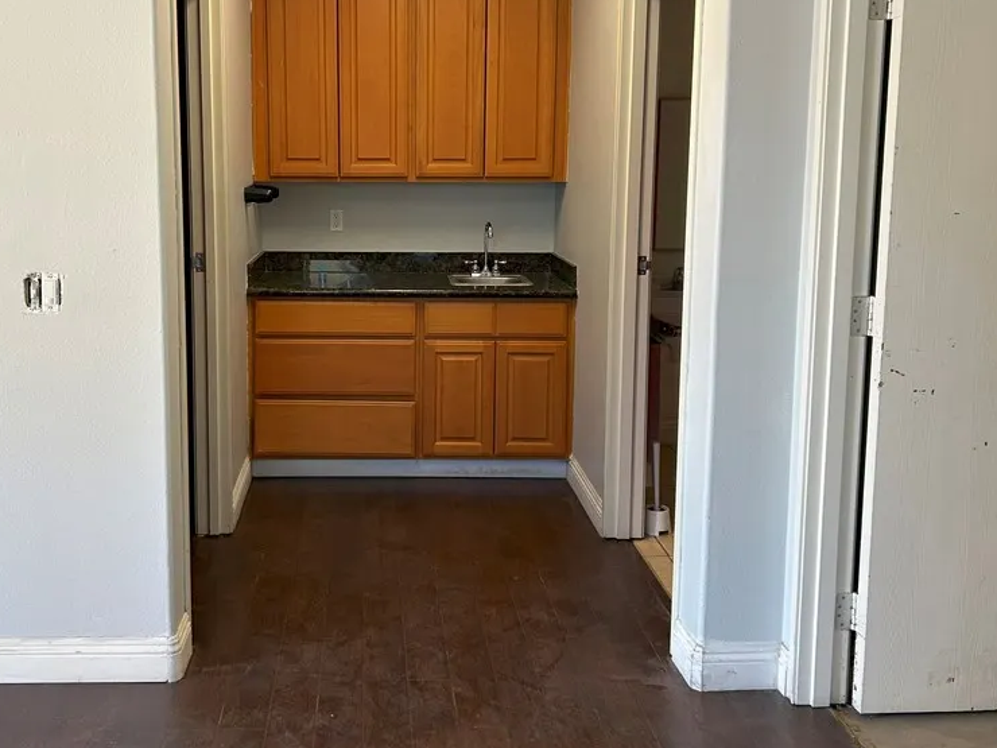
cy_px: 284
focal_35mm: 36
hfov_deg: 51.0
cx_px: 397
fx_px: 1037
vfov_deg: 39.4
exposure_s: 1/72
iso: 125
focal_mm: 5.7
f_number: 1.5
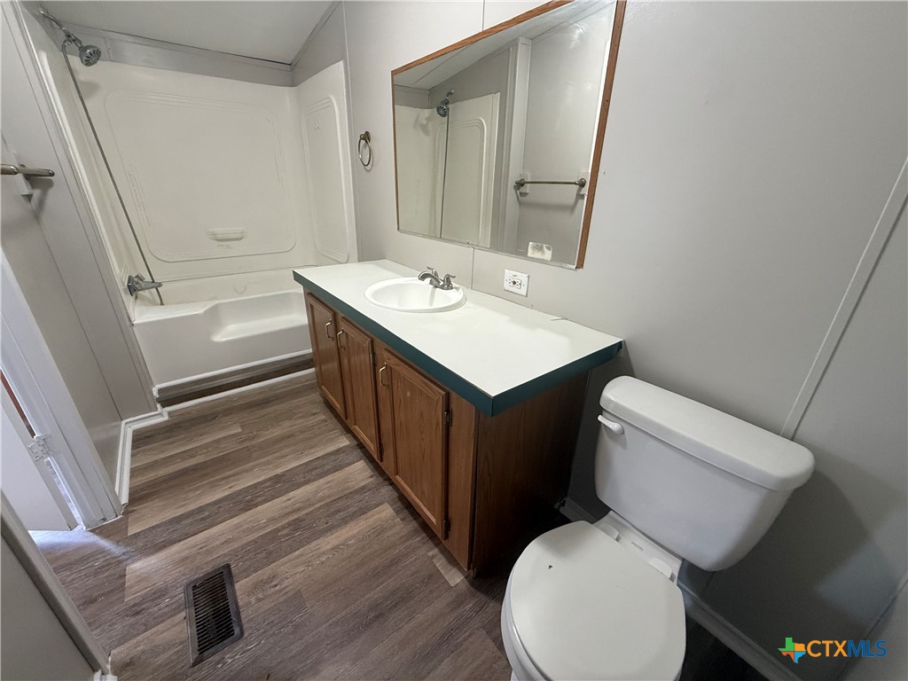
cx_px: 454
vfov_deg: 85.7
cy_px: 340
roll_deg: -1.7
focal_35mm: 14
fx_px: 367
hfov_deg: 102.1
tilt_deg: -23.1
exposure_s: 1/120
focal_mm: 2.22
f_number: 2.2
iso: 250
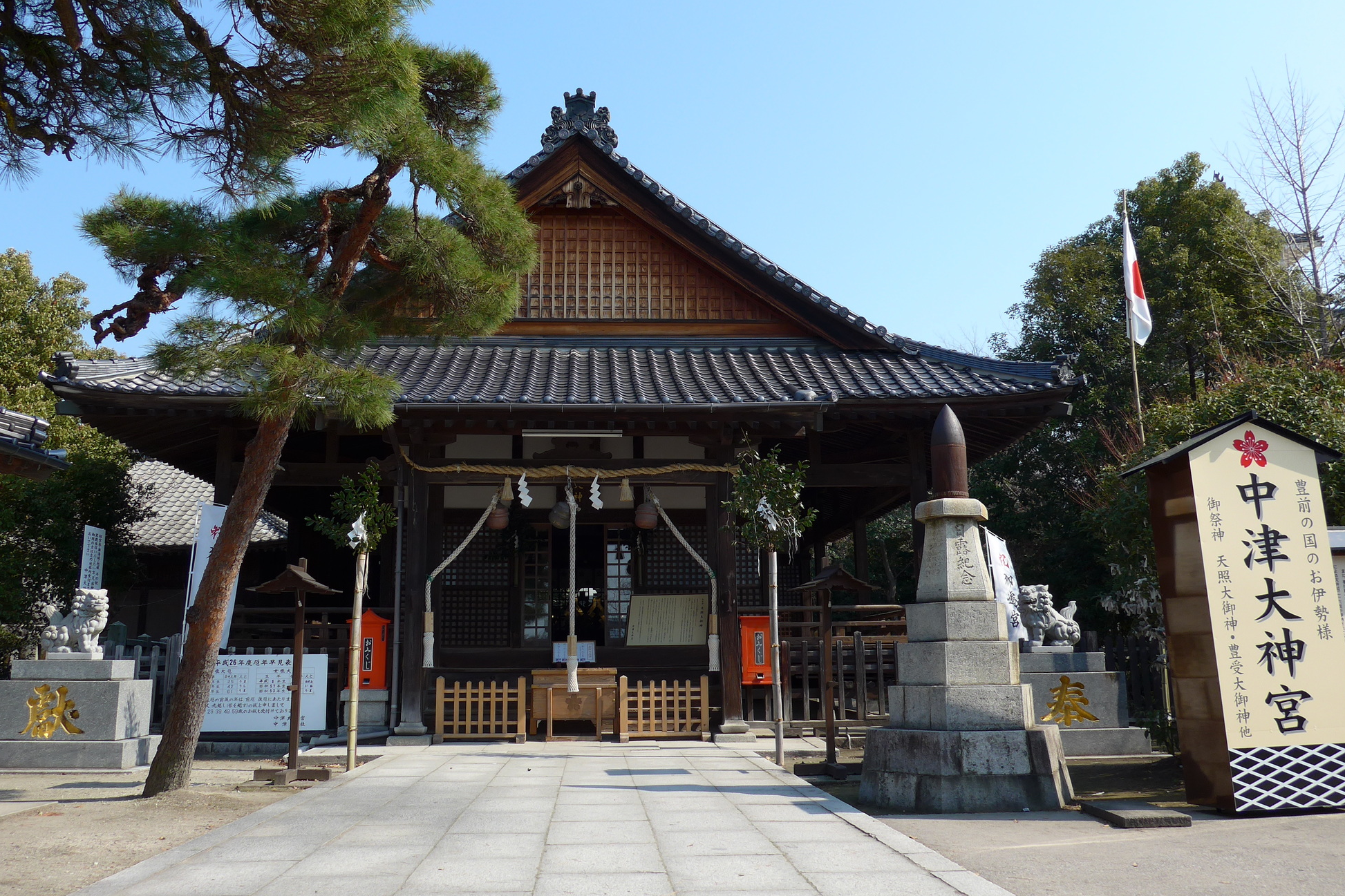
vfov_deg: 42.3
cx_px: 662
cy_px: 398
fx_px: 1158
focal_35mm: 31
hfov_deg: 60.3
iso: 80
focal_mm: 6
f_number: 2.8
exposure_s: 1/1000
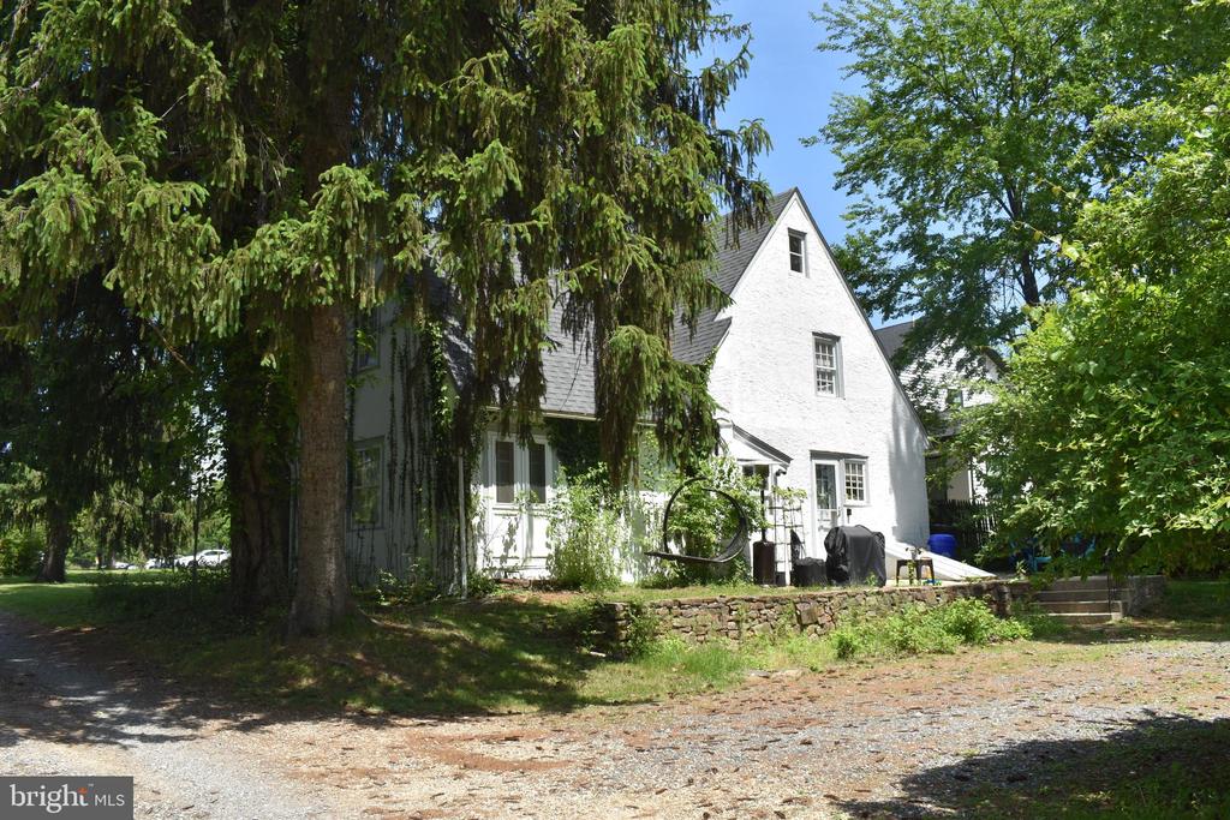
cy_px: 410
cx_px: 615
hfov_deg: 57.2
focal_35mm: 33
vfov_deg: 40.0
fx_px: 1128
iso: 100
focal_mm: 22
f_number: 9
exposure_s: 1/200
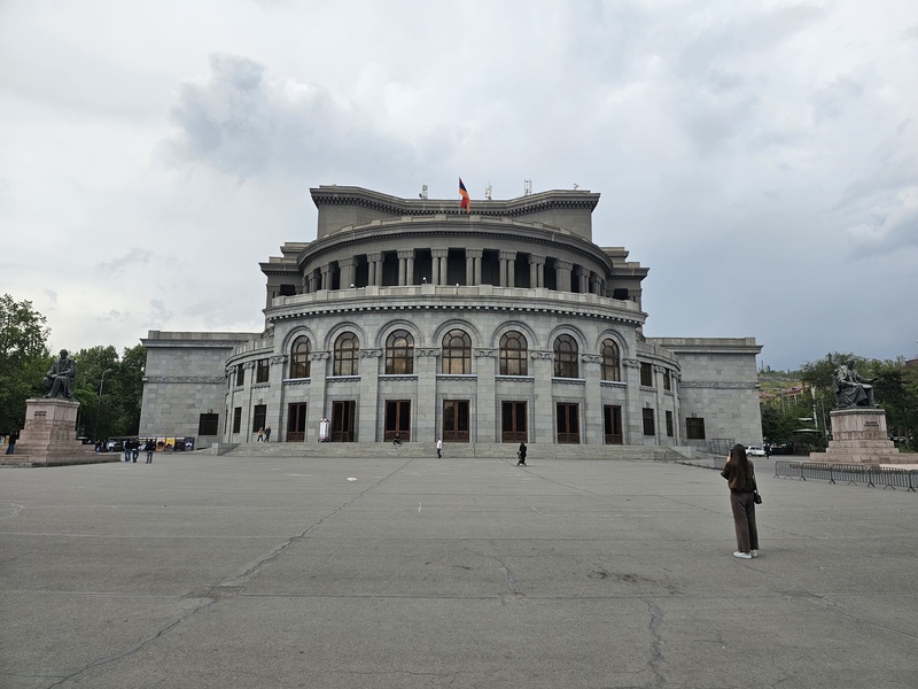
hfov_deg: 73.9
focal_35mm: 23
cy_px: 344
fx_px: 610
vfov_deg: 58.9
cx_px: 459
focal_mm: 6.3
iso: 10
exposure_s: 1/1173
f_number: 1.7
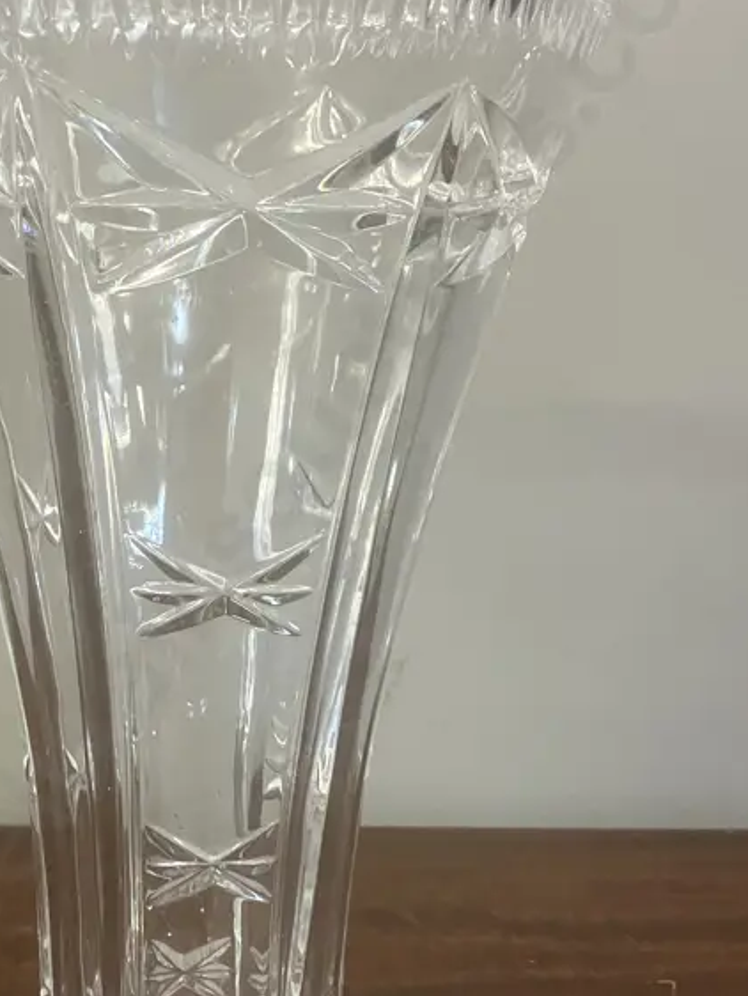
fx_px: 1468
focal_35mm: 51
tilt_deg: -12.8
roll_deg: -1.5
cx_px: 222
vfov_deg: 37.4
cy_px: 564
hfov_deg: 28.3
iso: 250
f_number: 1.8
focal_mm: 3.99
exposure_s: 1/50
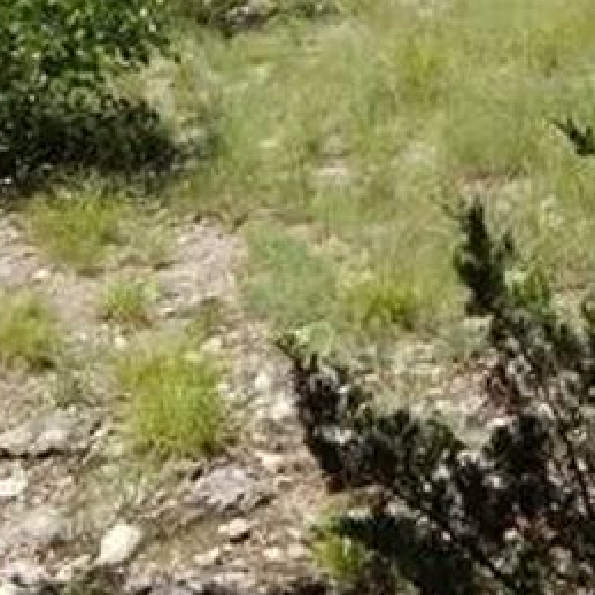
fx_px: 1497
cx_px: 600
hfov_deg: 21.6
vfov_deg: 19.8
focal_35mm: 77
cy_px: -266
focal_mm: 4
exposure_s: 1/500
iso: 125
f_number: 6
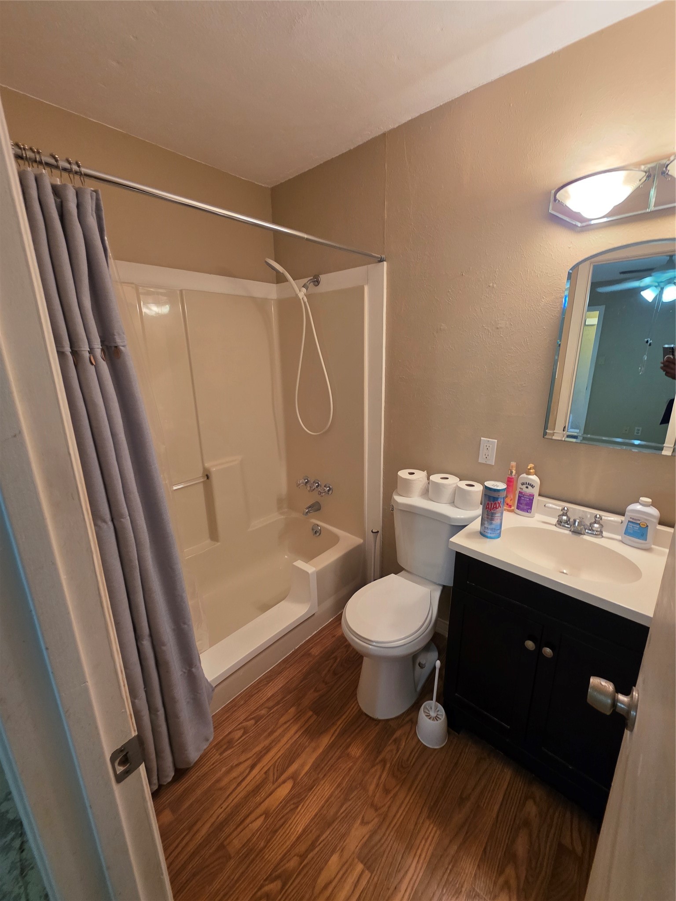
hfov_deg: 89.9
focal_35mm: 13
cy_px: 450
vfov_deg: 106.2
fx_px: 338
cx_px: 338
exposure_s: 1/120
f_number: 1.9
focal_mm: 2.2
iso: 320
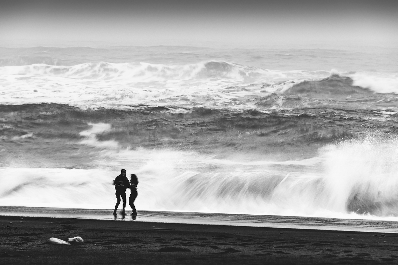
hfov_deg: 10.3
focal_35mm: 200
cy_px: 132
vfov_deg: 6.9
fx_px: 2211
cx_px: 199
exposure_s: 1/4
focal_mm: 200
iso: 320
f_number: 7.1
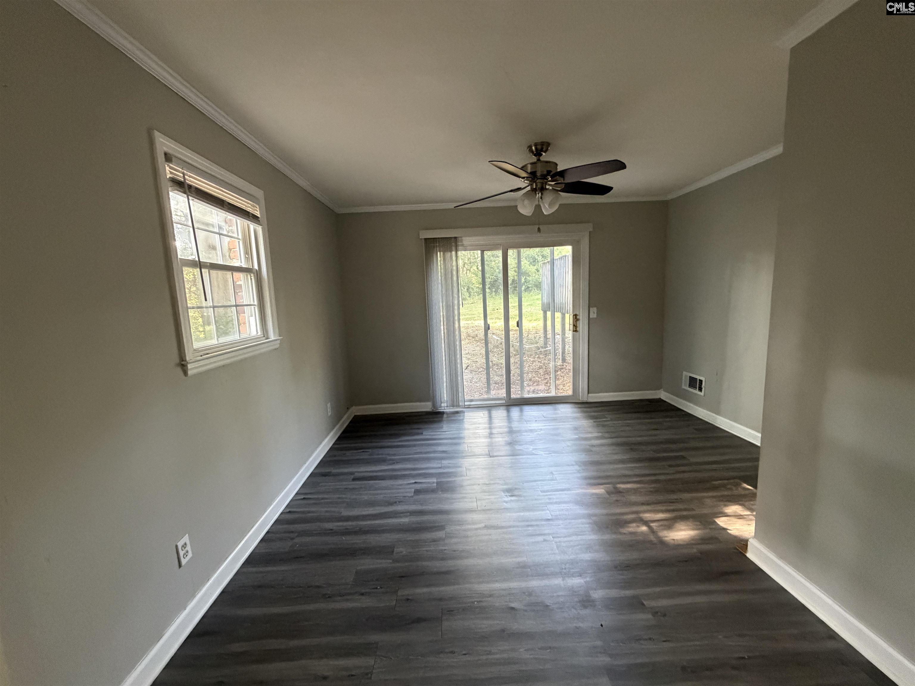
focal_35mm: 14
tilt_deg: -7.1
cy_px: 343
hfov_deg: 102.1
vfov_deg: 85.7
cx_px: 458
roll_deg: +3.6
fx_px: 370
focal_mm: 2.22
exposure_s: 1/60
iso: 640
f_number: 2.2
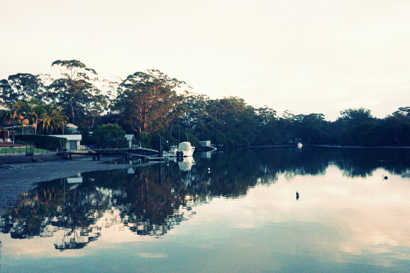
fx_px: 455
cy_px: 136
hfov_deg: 48.5
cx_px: 205
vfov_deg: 33.4
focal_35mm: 40
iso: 8000
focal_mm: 26
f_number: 11
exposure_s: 1/250
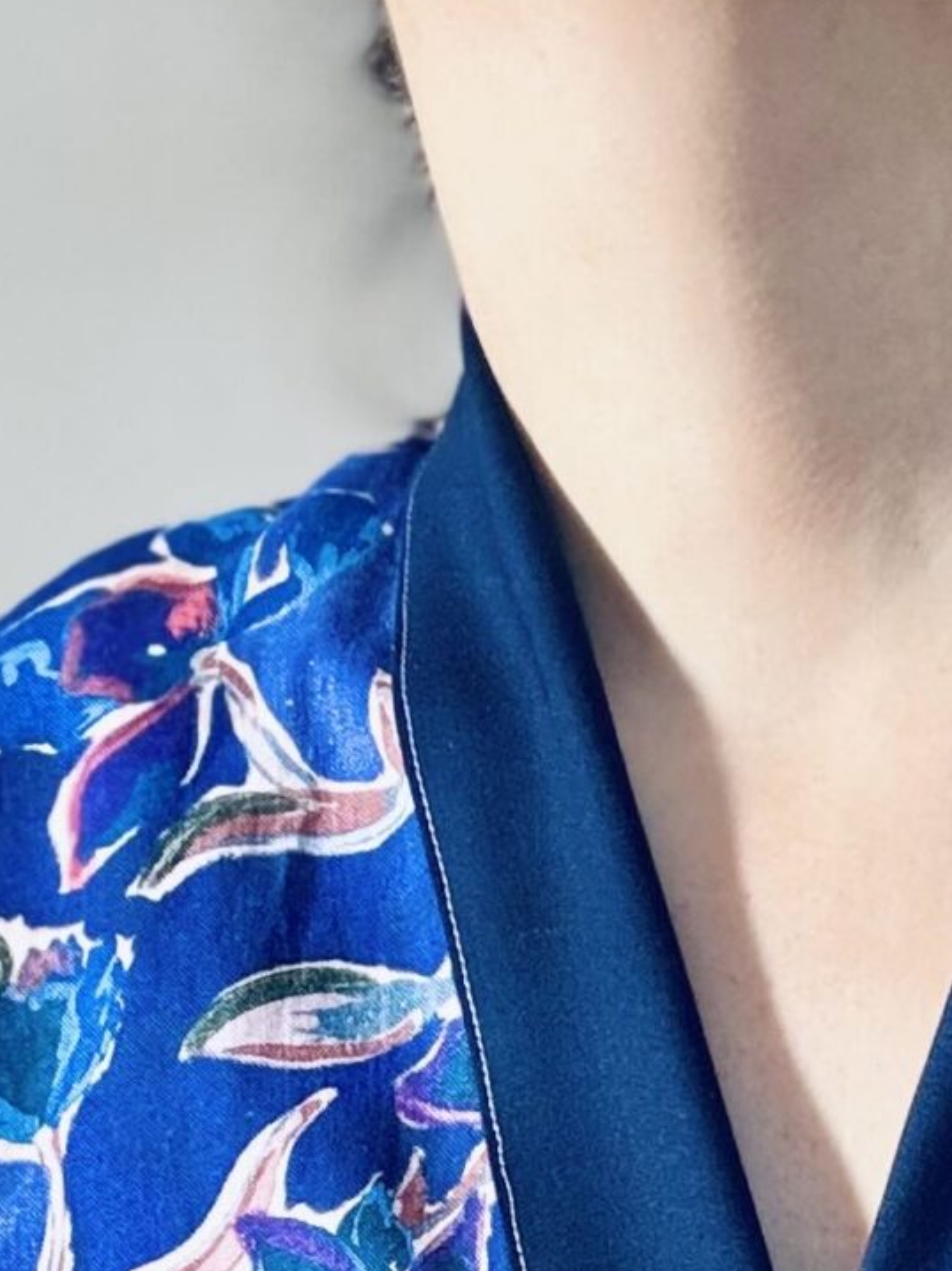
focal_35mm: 107
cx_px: 867
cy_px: 1791
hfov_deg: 13.7
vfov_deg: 17.0
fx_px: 3926
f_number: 1.9
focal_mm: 2.69
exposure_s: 1/60
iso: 80
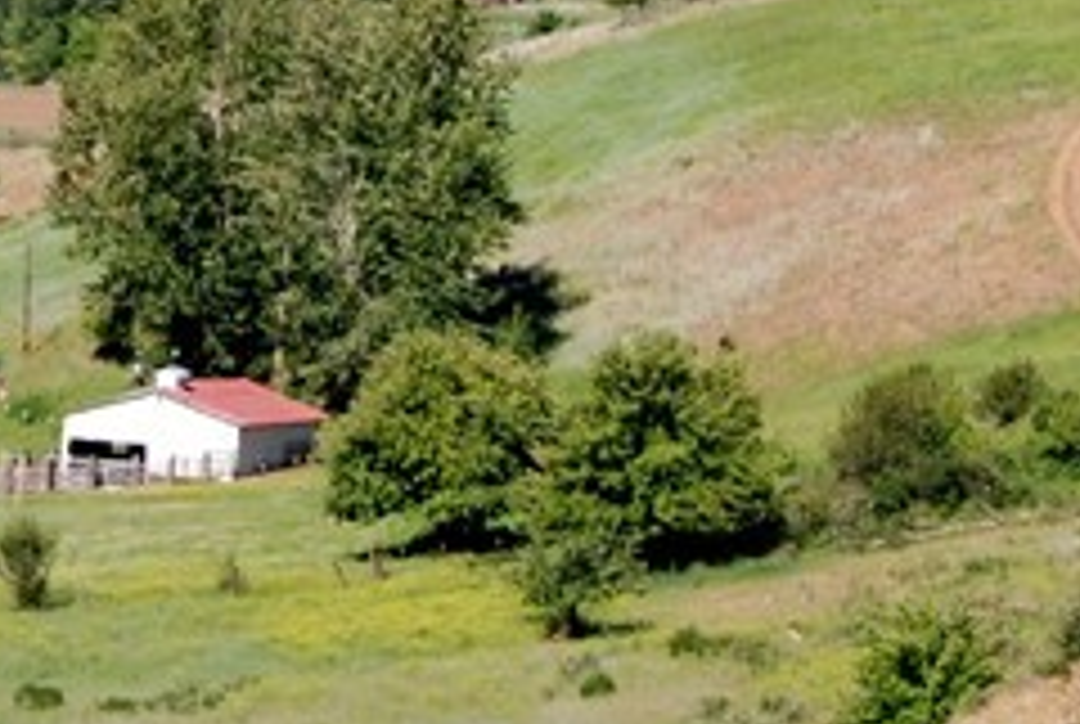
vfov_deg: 5.3
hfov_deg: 8.0
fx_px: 7724
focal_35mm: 257
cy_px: -288
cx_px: 142
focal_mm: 38
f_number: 8
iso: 100
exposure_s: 1/250
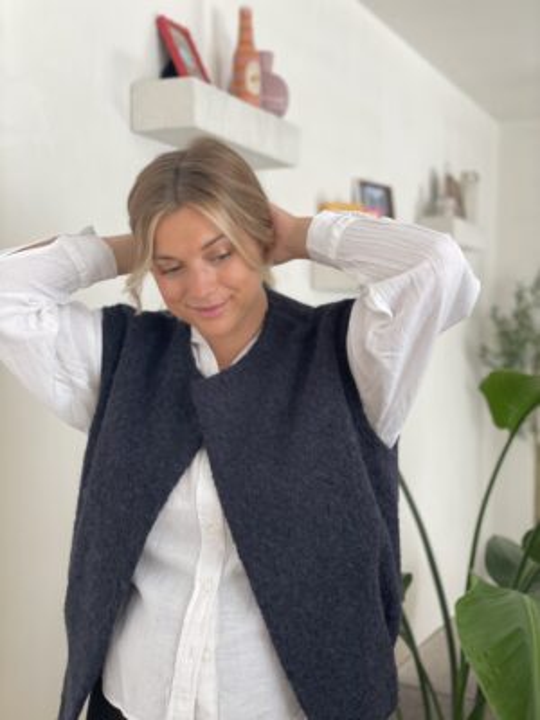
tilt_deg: -0.8
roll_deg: +0.1
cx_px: 270
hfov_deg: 28.0
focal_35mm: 52
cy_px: 360
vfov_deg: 36.8
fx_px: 1082
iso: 50
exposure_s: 1/122
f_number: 2
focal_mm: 6
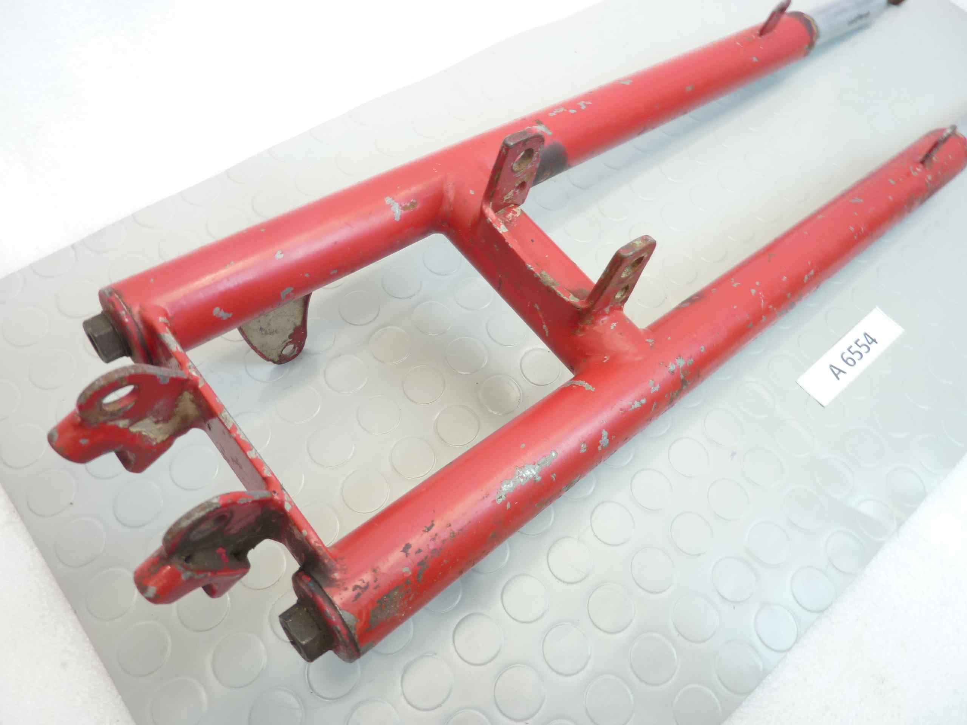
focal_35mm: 25
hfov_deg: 69.4
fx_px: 698
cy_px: 362
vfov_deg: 54.9
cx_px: 484
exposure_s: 1/10
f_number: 3.3
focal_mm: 4.1
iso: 80
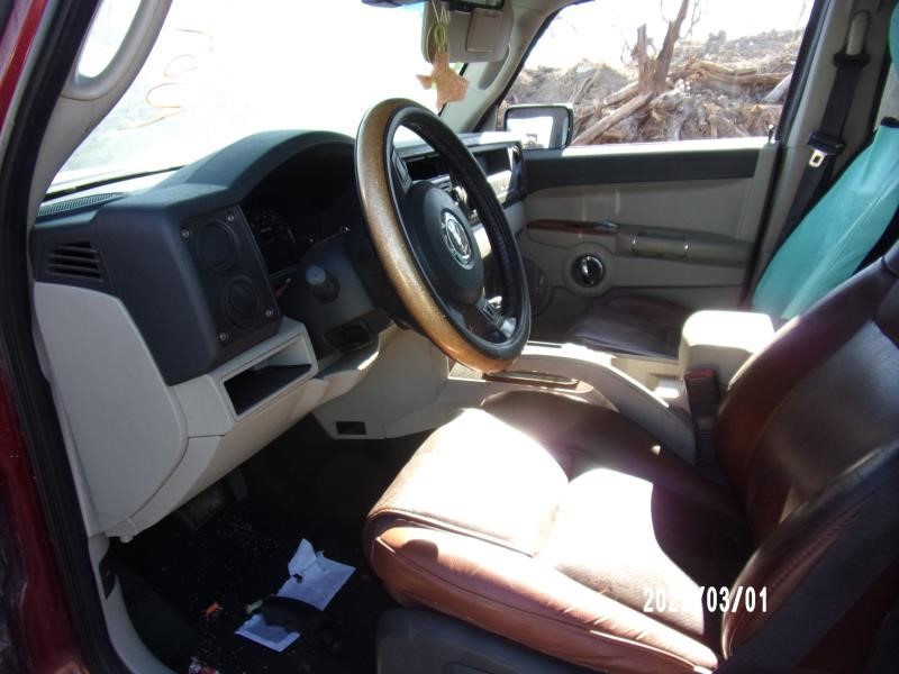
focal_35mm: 24
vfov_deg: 56.8
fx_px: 623
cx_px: 450
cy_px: 337
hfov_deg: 71.6
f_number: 3.3
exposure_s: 1/120
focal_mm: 4.3
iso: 80
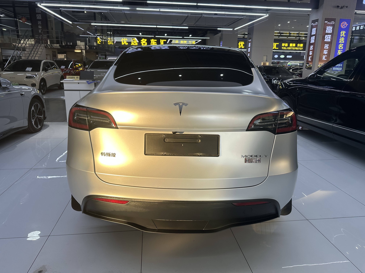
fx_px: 253
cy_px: 136
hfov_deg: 71.6
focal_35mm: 24
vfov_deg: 56.8
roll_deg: +0.2
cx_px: 182
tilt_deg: -13.7
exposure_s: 1/246
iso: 80
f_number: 1.78
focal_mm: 6.86
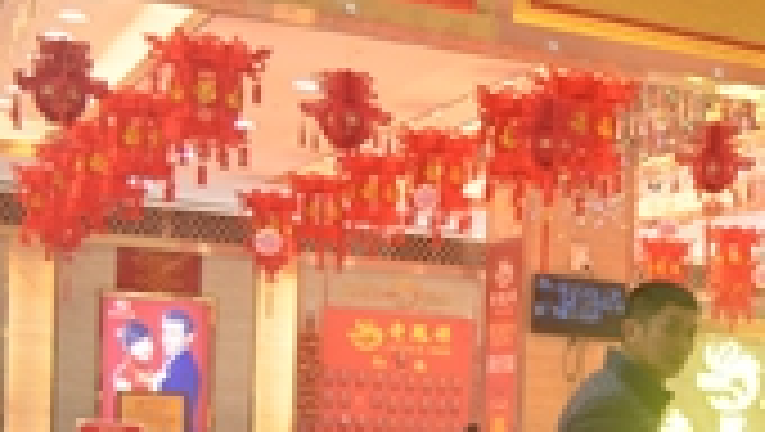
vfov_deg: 14.1
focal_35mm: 83
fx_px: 1685
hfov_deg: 21.7
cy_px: 533
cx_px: 1116
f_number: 3.5
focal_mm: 18
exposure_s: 1/80
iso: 400
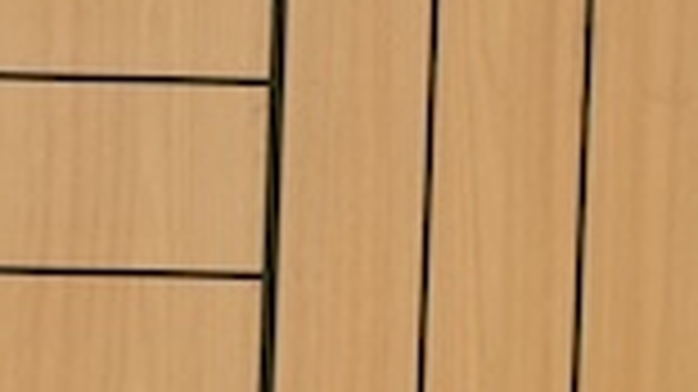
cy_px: 843
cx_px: -342
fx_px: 6881
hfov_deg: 5.7
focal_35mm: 372
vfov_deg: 3.2
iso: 1250
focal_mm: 46
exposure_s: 1/125
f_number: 4
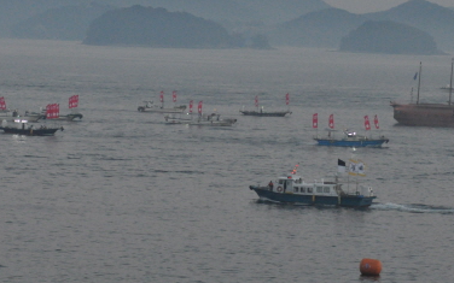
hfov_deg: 4.0
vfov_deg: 2.5
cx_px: 356
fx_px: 6434
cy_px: 43
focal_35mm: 520
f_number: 5
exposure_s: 1/800
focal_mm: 200
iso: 2500
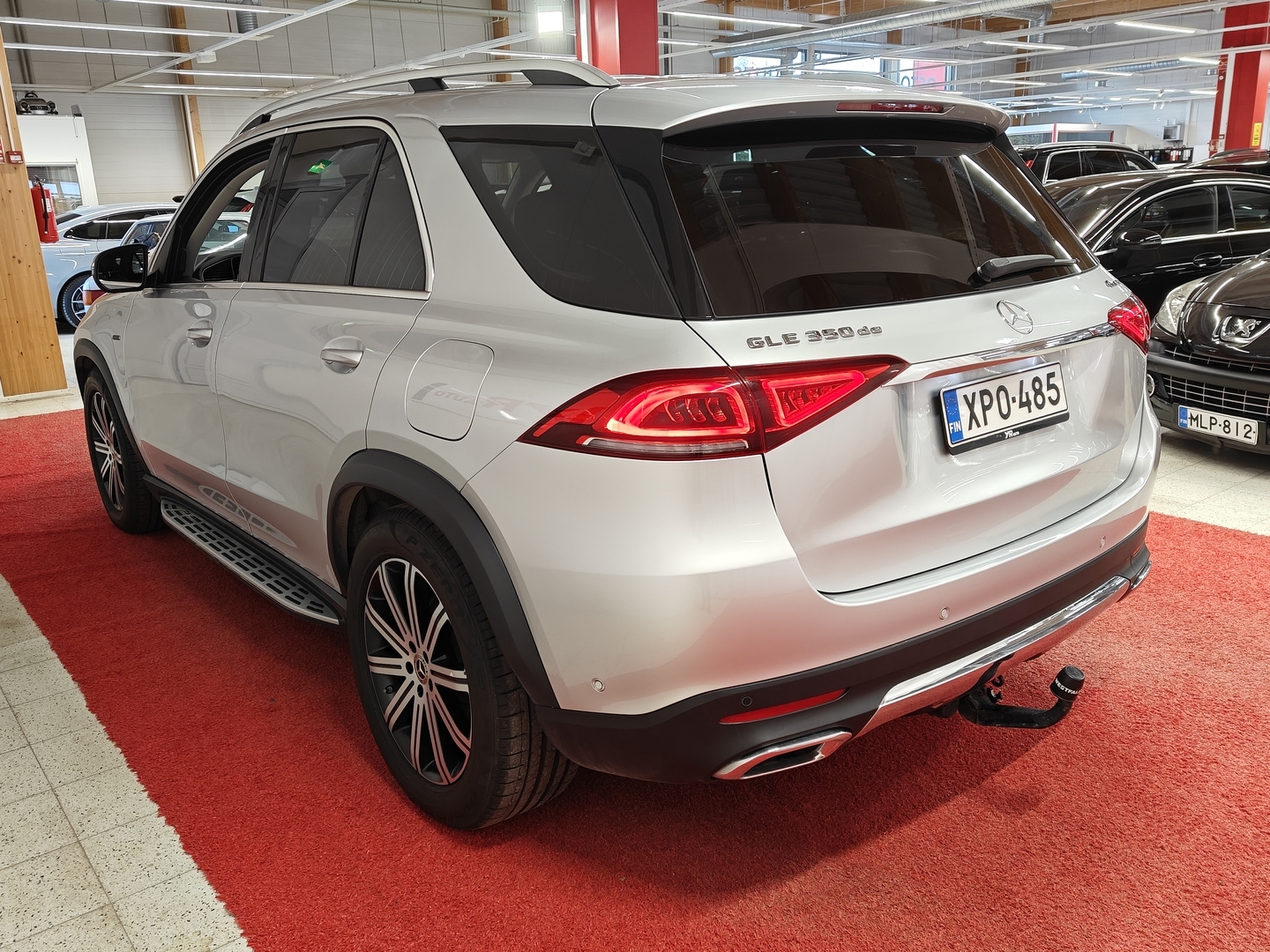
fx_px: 1064
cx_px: 635
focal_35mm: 29
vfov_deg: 48.2
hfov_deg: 61.7
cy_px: 476
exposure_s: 1/59
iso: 64
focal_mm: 5.59
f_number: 1.8
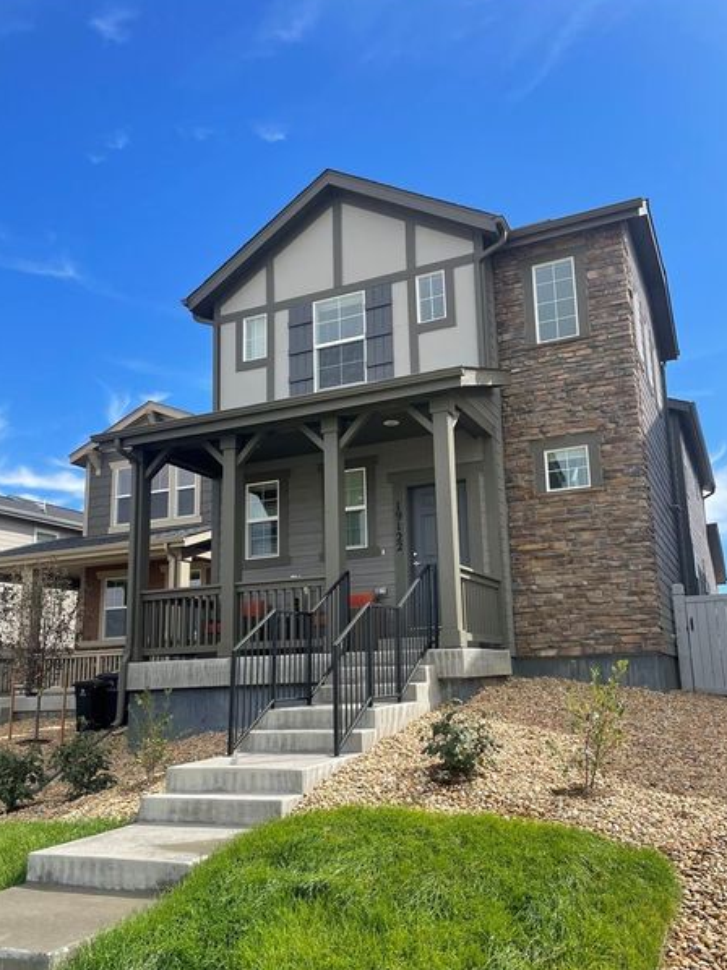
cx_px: 372
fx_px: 813
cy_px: 526
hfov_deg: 48.2
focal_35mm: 29
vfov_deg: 61.6
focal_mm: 4.2
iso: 32
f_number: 1.6
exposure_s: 1/1916
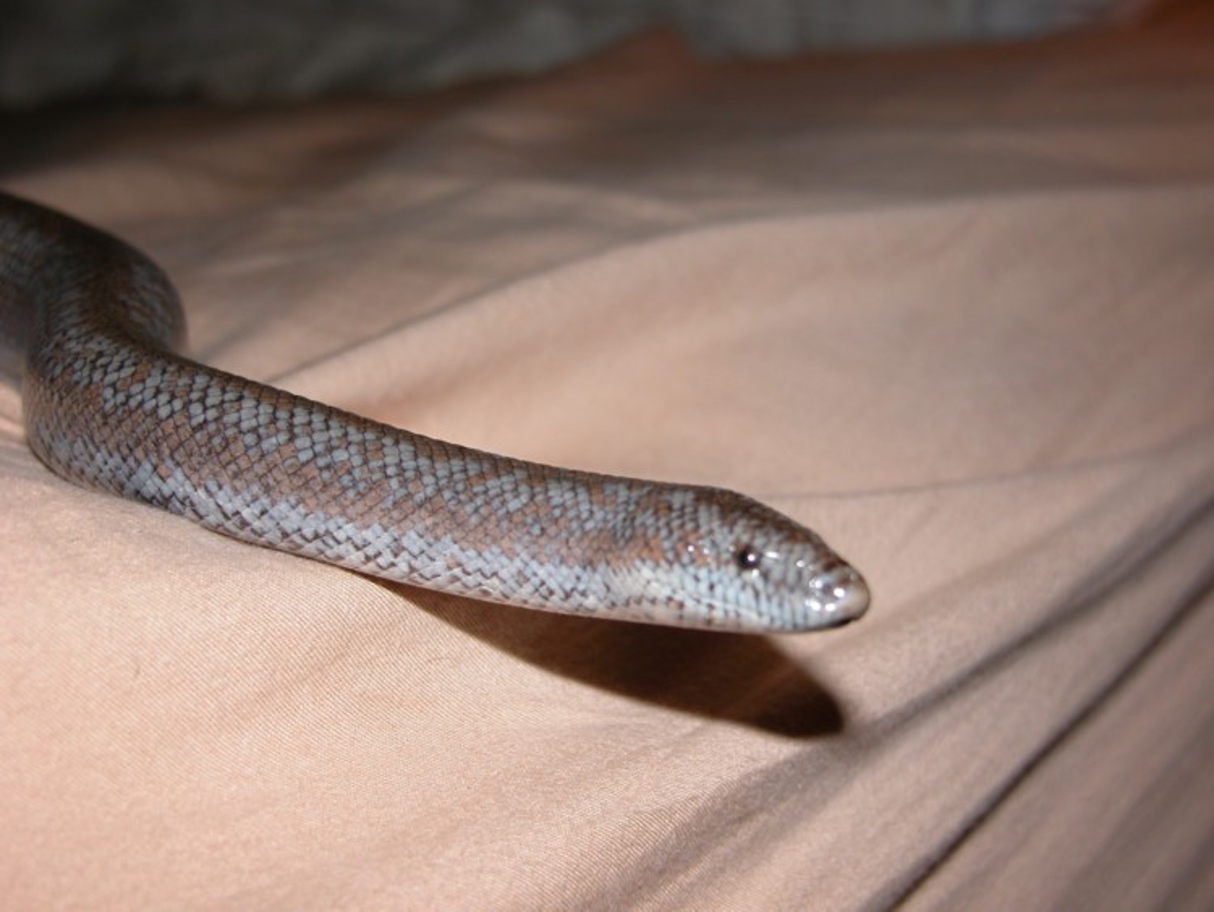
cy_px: 456
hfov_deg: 31.2
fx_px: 2175
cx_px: 607
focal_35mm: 62
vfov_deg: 23.7
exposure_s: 1/60.3
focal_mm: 15.7
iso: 100
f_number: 3.2
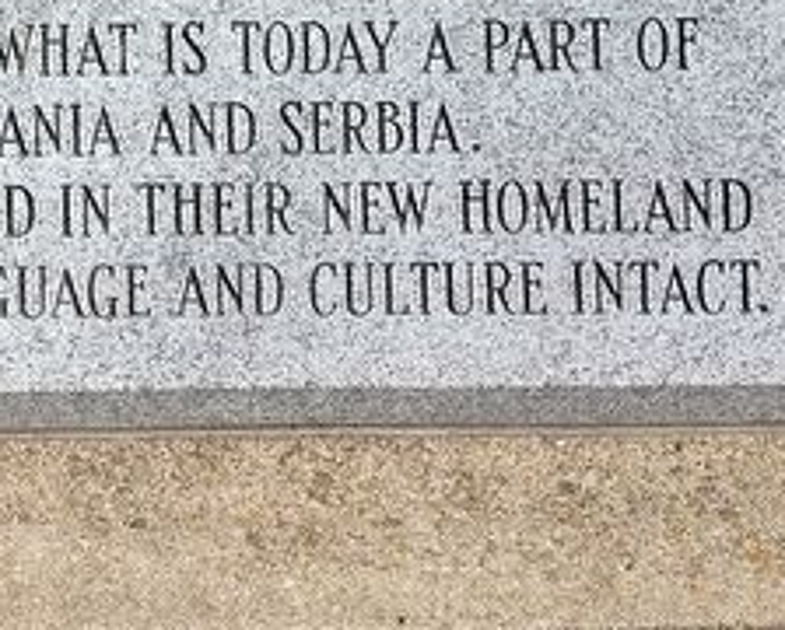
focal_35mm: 80
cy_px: 7
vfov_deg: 18.7
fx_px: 1862
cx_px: -207
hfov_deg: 21.7
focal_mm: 5.56
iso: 100
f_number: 1.8
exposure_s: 1/2247
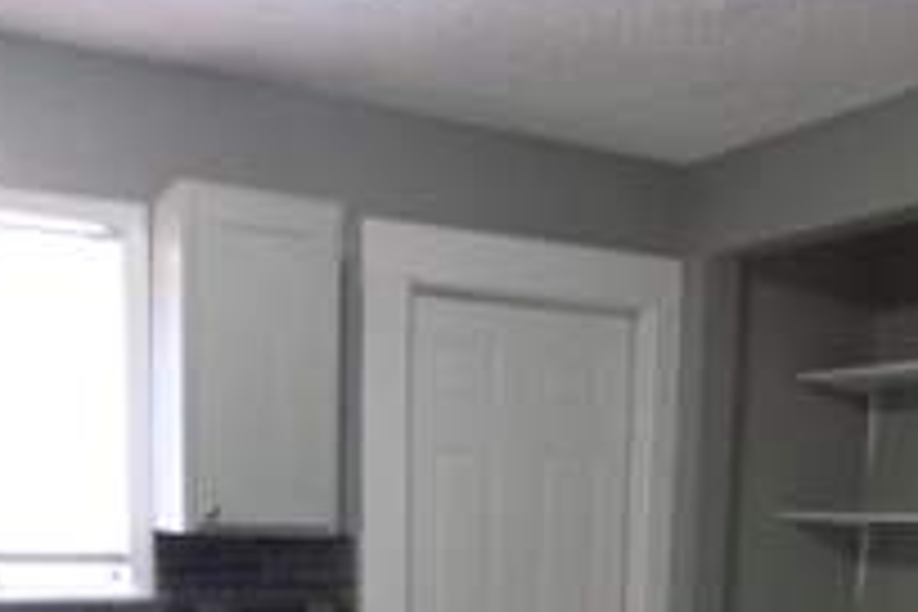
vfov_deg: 24.7
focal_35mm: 49
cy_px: 747
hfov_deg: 40.3
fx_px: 1249
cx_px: 508
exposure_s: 1/40
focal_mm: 3.58
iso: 800
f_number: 2.8
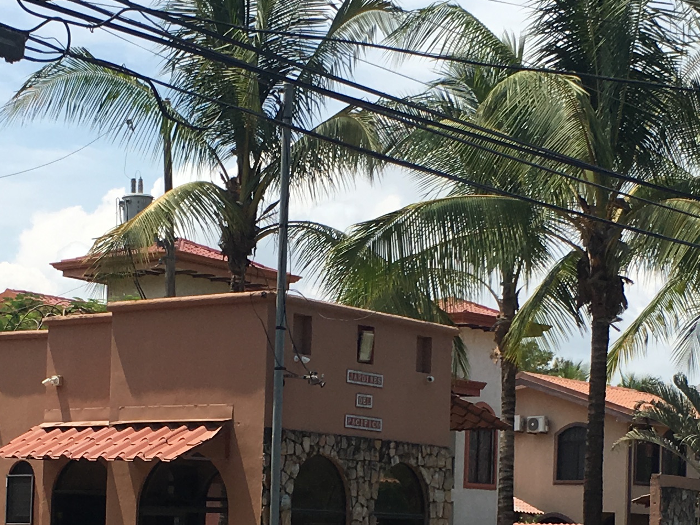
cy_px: 502
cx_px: 372
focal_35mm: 92
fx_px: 1860
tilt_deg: +1.8
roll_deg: -2.9
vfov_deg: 15.8
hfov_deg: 21.3
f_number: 2.2
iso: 25
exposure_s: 1/2024
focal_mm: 4.15
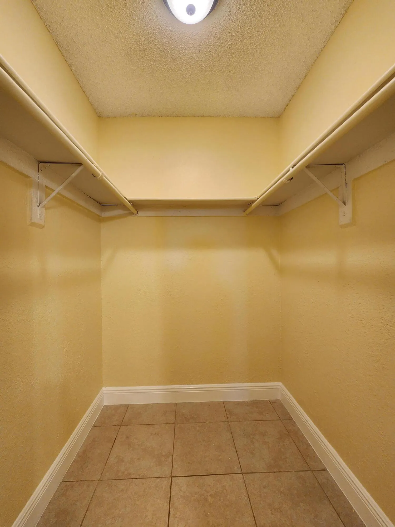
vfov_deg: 106.2
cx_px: 198
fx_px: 198
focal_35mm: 13
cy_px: 264
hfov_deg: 89.9
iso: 125
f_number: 2.2
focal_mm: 2.2
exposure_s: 1/60
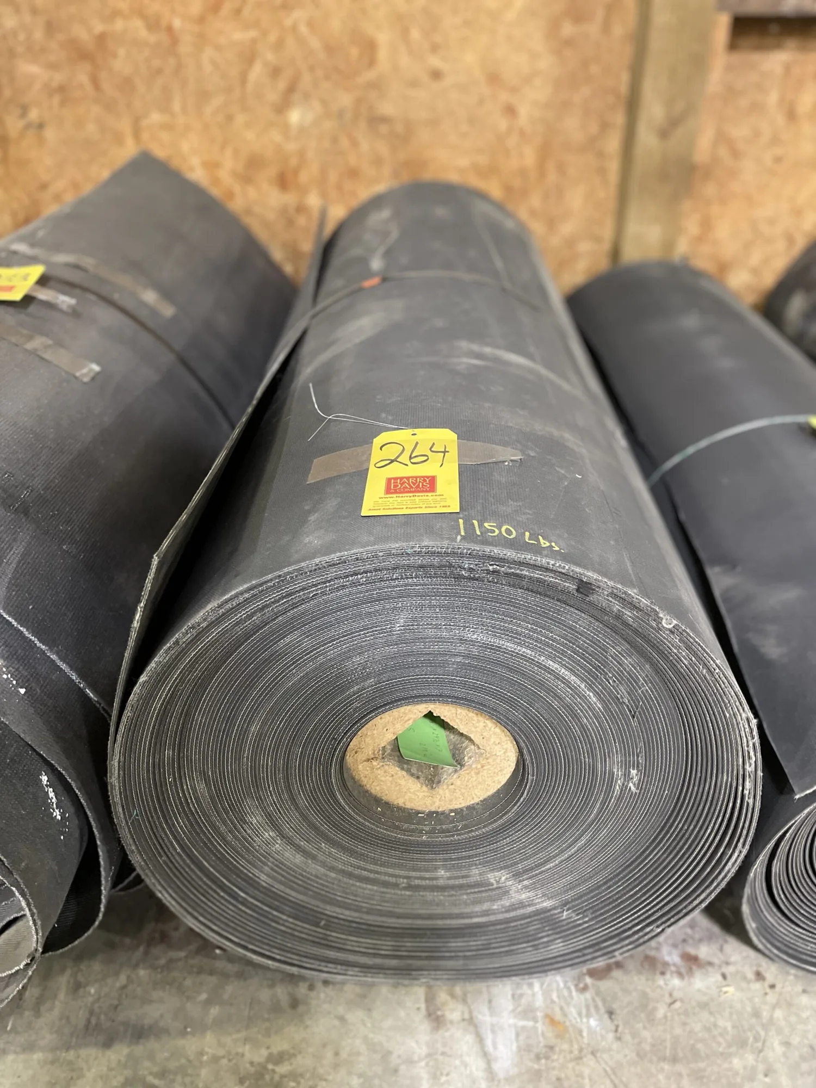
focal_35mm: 26
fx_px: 817
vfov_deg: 67.3
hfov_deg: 53.1
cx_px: 408
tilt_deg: -31.3
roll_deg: -1.2
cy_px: 544
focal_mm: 4.2
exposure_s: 1/40
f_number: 1.6
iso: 500
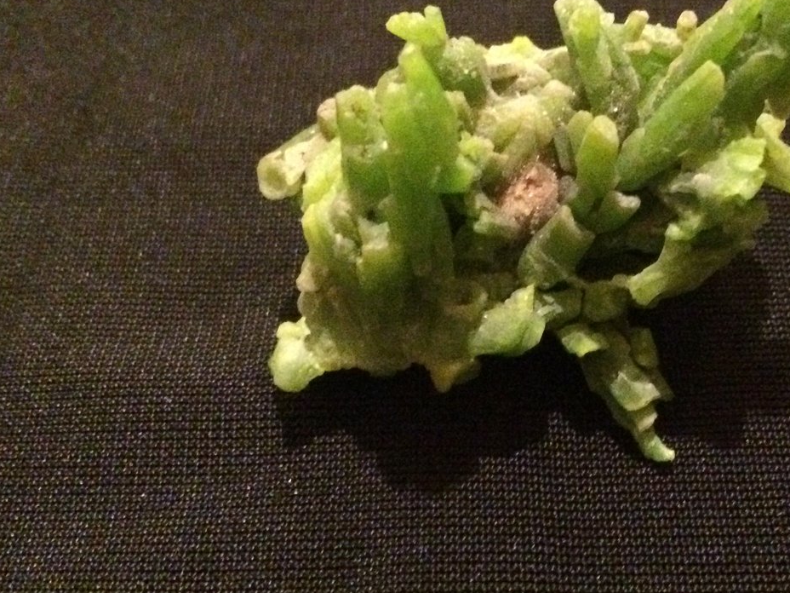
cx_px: 555
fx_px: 1141
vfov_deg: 29.1
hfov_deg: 37.6
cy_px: 255
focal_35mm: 50
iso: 2000
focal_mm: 4.15
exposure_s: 1/15
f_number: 2.2
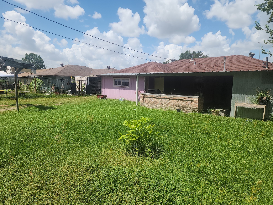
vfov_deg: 56.8
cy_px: 106
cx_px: 134
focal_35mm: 24
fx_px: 189
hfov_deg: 71.6
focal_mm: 6.4
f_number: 1.8
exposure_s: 1/1311
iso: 12
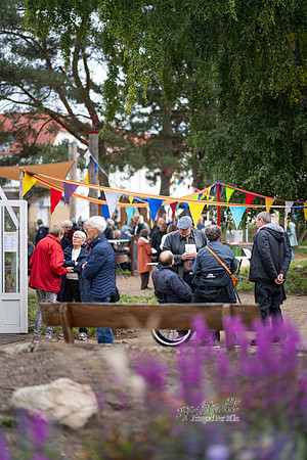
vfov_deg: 23.9
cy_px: 230
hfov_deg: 16.1
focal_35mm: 85
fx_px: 1087
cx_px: 154
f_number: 1.4
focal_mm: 85
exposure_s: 1/800
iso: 100
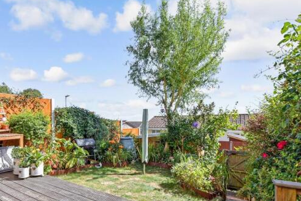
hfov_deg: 82.2
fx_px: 167
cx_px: 111
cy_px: 125
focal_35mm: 20
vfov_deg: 61.2
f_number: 6.3
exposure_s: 1/320
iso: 160
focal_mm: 10
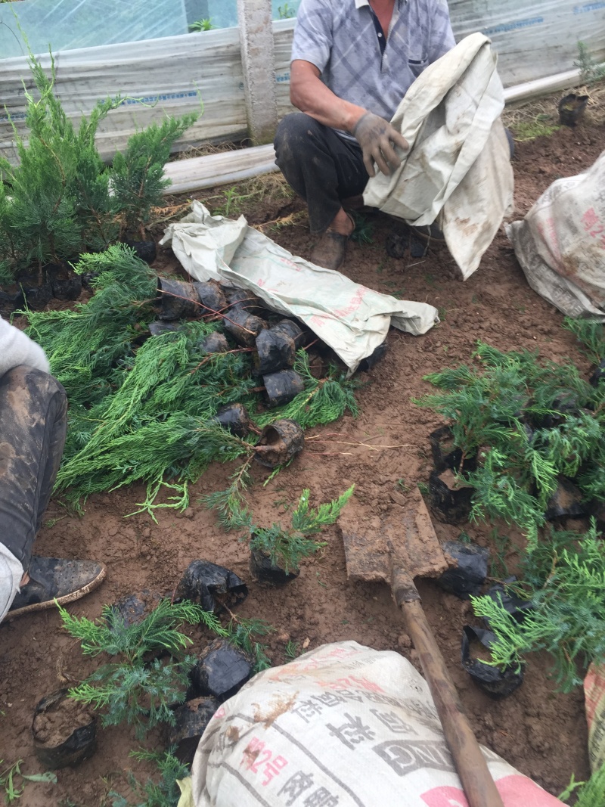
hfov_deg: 48.2
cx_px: 302
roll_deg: +2.5
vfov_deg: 61.7
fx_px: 676
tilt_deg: -44.7
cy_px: 404
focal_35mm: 29
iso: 32
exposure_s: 1/100
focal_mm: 4.15
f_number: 2.2
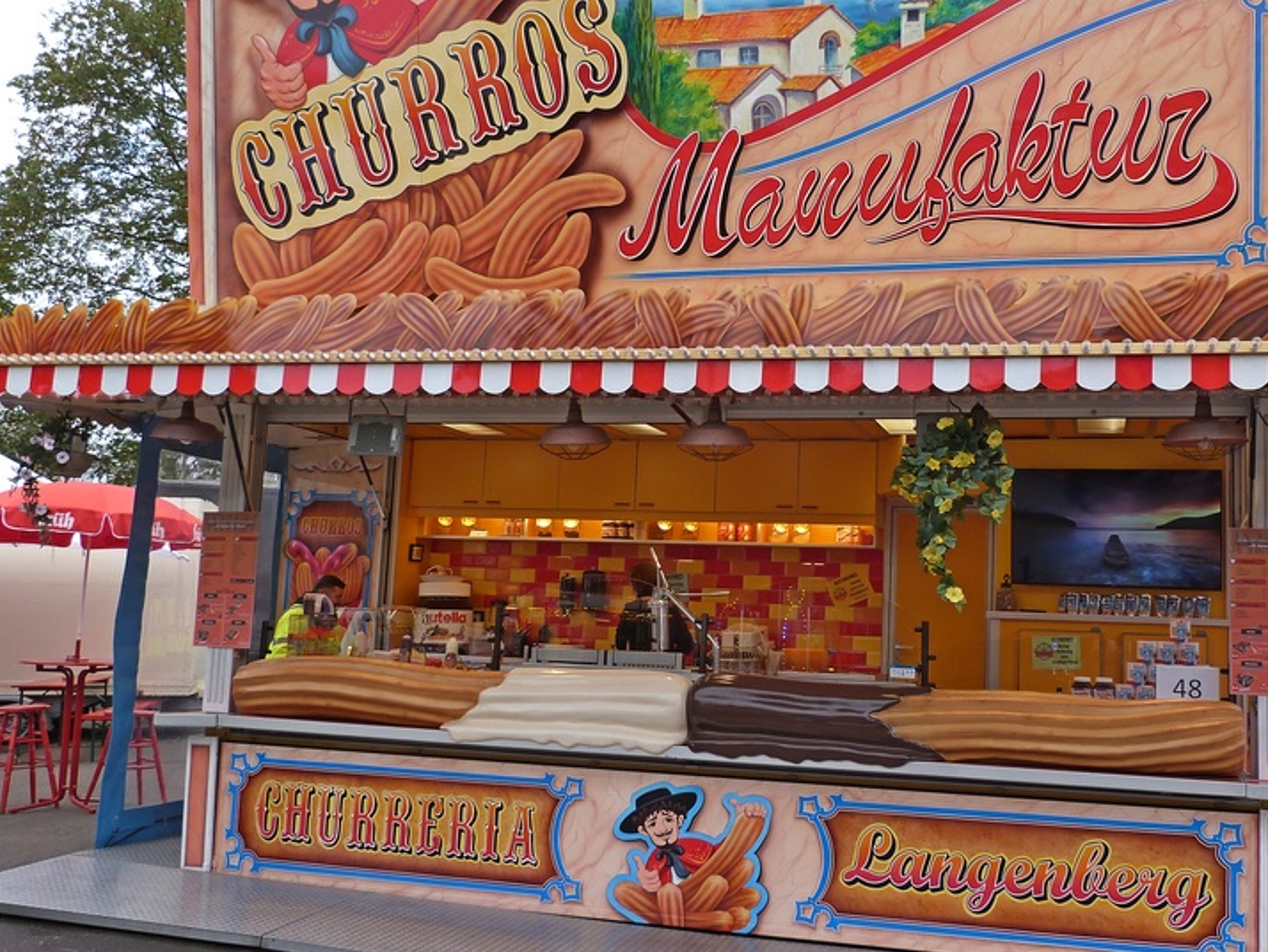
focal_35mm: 35
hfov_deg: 52.3
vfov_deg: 40.7
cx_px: 755
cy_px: 460
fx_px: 1282
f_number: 4
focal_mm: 4.5
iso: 100
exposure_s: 1/100
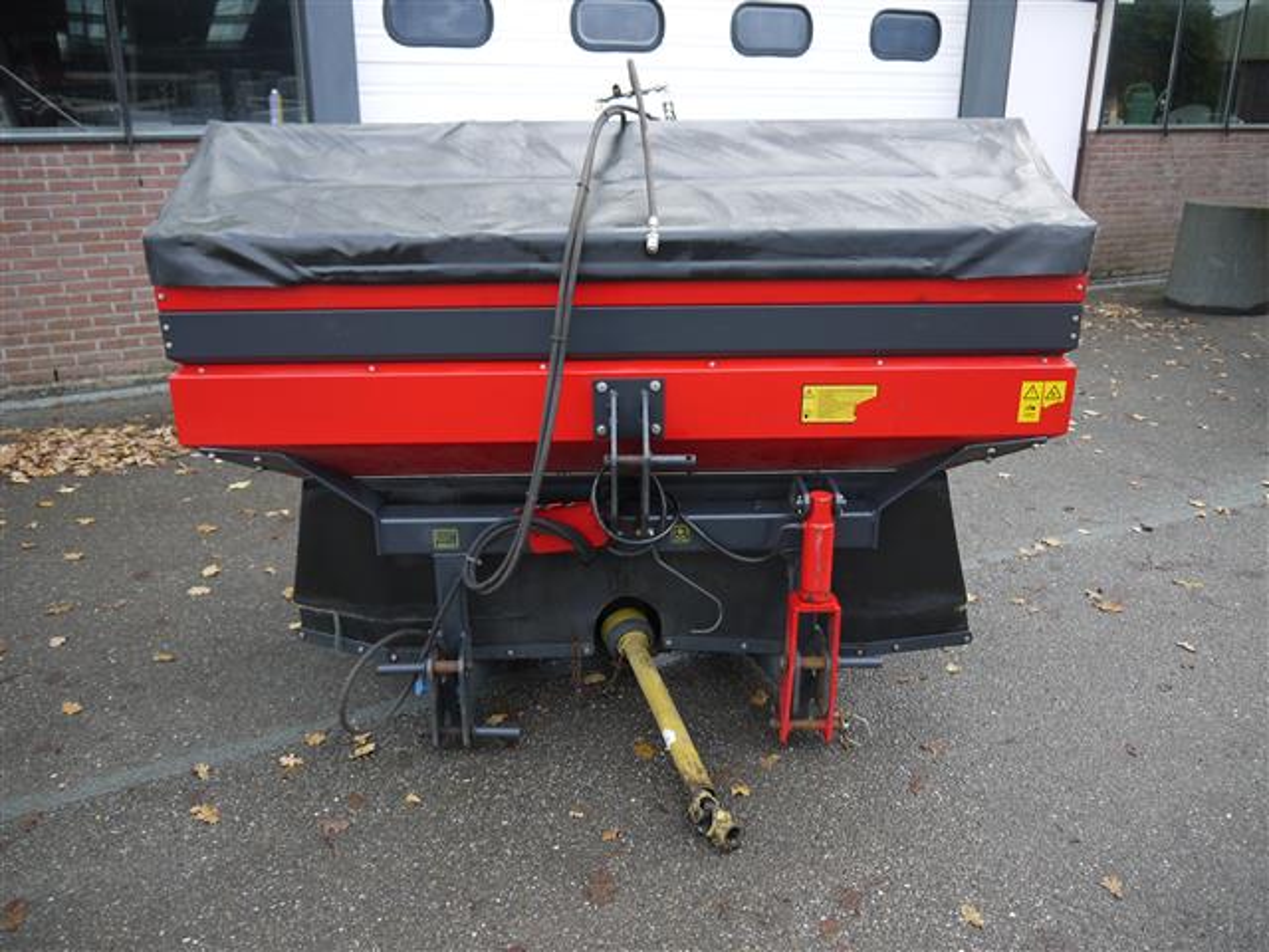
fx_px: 1100
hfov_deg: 60.0
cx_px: 634
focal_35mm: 30
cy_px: 476
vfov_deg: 46.8
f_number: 3.5
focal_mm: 15
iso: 100
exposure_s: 1/80
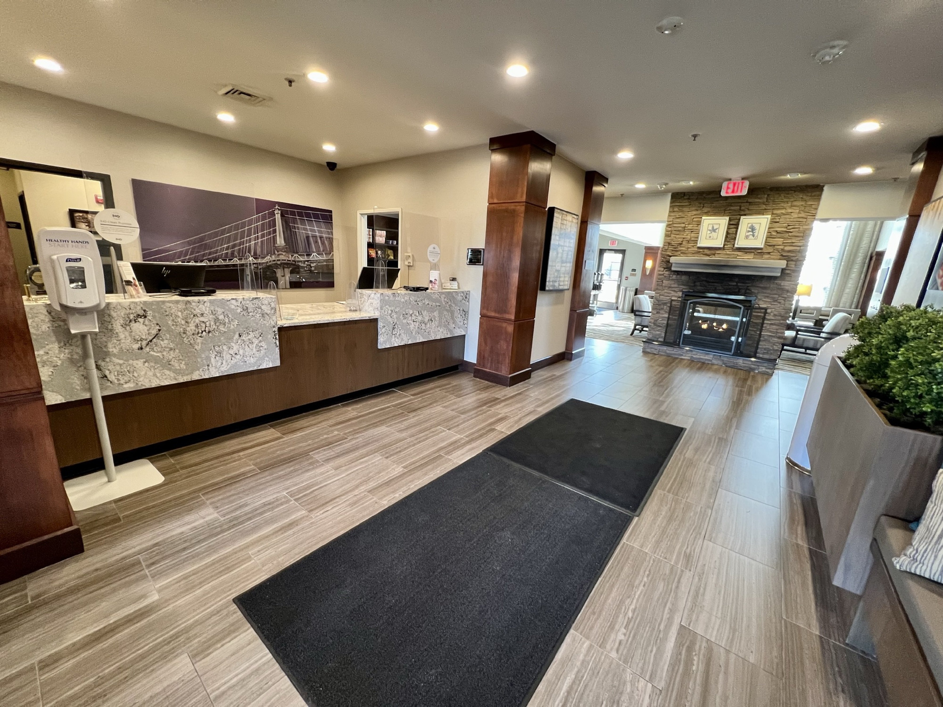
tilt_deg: -13.6
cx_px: 472
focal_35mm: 13
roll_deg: -3.8
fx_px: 354
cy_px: 354
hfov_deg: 106.2
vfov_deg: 89.9
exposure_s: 1/60
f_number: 1.8
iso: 250
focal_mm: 1.57
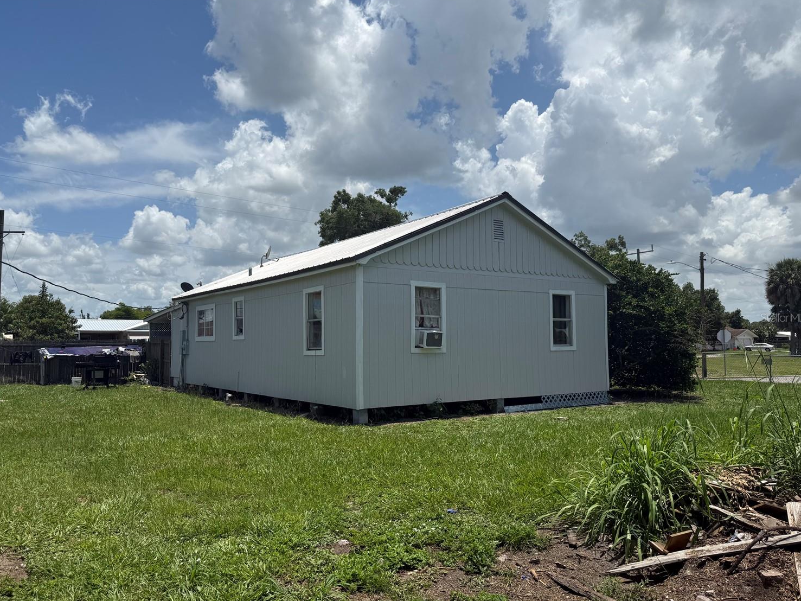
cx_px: 378
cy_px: 317
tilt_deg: +2.4
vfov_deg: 53.0
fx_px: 602
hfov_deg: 67.2
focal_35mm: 26
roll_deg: +0.3
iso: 80
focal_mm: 6.76
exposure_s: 1/8130
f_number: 1.78
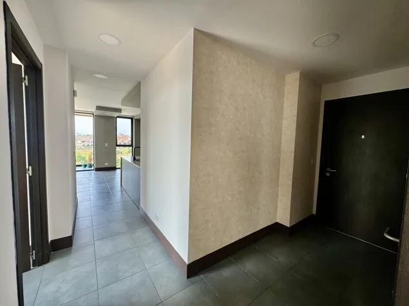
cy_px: 153
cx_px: 204
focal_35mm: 14
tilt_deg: -3.9
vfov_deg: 85.7
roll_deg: -1.6
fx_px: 165
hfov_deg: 102.1
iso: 50
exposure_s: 1/99
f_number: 2.2
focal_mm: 2.22
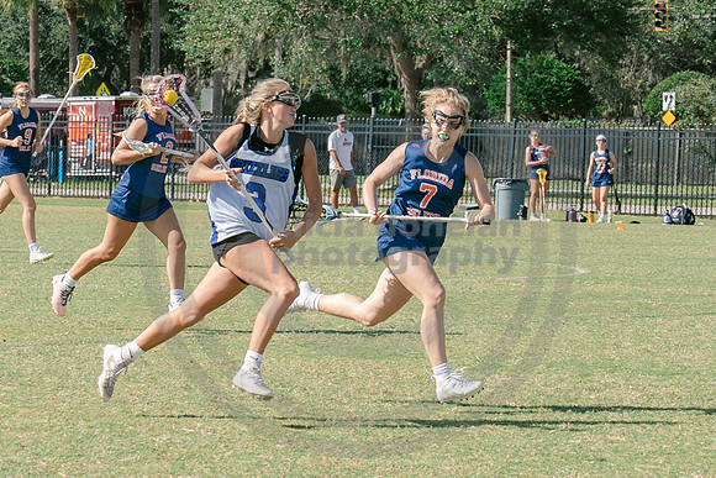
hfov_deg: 9.3
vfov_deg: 6.2
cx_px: 459
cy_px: 274
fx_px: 4415
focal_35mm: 222
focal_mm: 70
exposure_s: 1/1000
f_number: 5.6
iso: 250
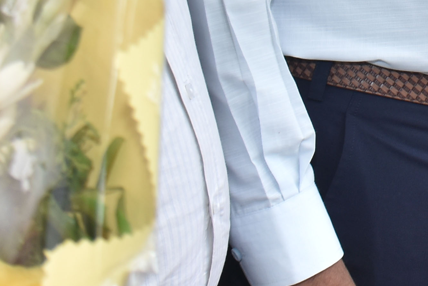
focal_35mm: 132
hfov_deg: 14.1
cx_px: 712
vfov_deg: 9.9
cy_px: -209
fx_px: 1570
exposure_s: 1/125
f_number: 5.6
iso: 200
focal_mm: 24
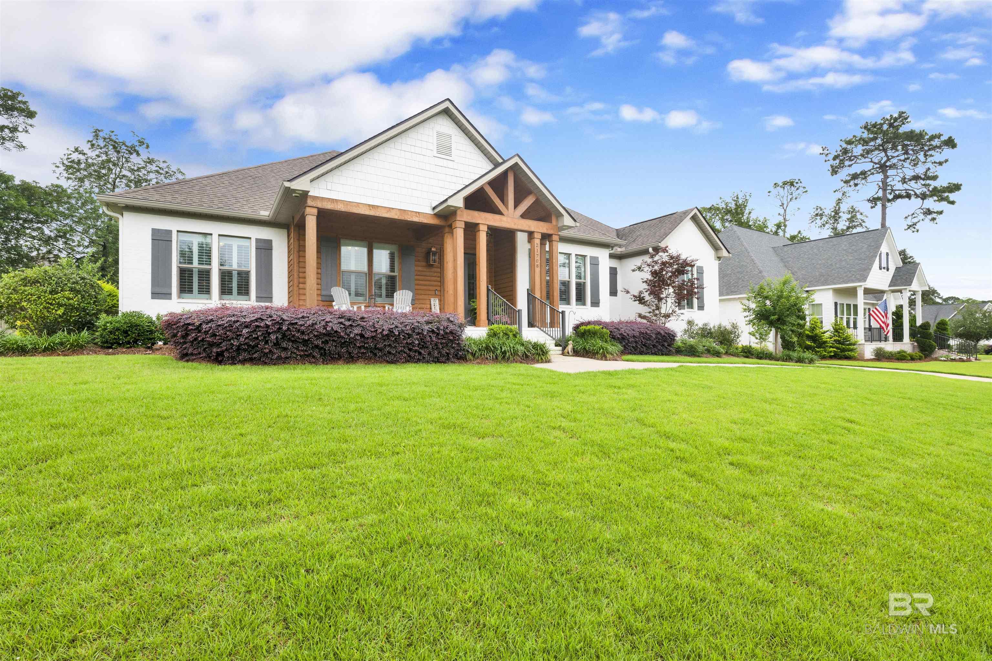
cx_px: 496
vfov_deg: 73.7
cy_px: 330
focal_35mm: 16
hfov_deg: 96.7
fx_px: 441
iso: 400
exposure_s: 1/200
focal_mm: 16
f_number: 11
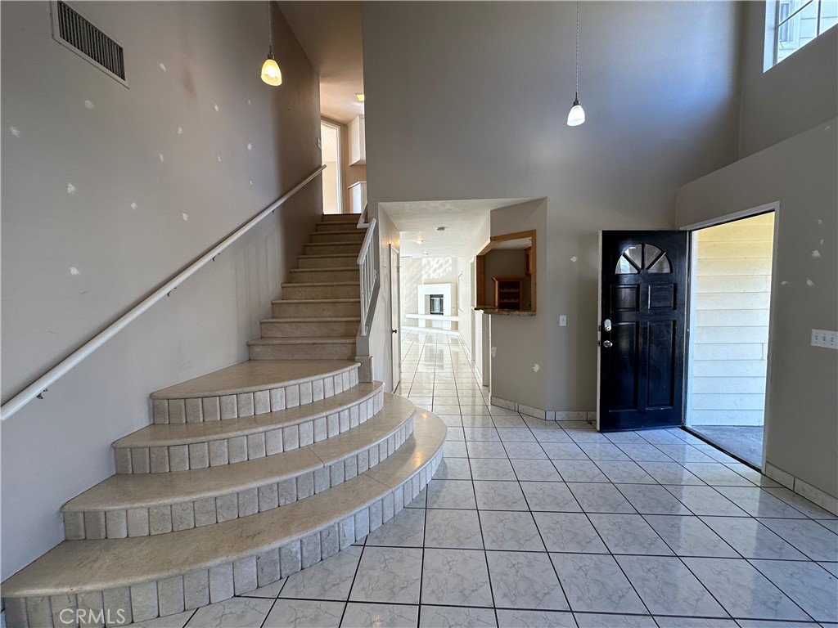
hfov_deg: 102.1
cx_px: 419
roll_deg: +0.8
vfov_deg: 85.7
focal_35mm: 14
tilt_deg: -3.0
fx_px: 339
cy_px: 314
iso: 64
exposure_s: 1/120
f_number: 2.2
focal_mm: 2.22
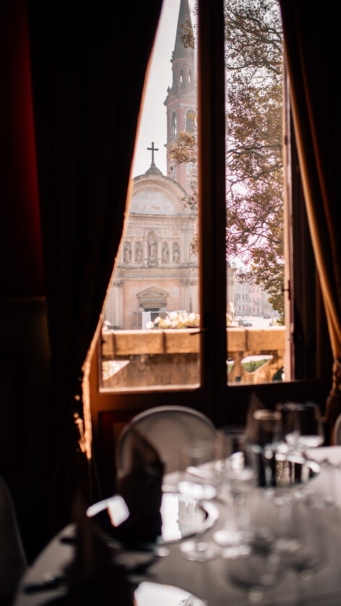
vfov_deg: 51.6
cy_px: 300
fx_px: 626
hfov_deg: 30.3
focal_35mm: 39
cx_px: 213
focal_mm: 35
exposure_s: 1/2500
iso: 200
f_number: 2
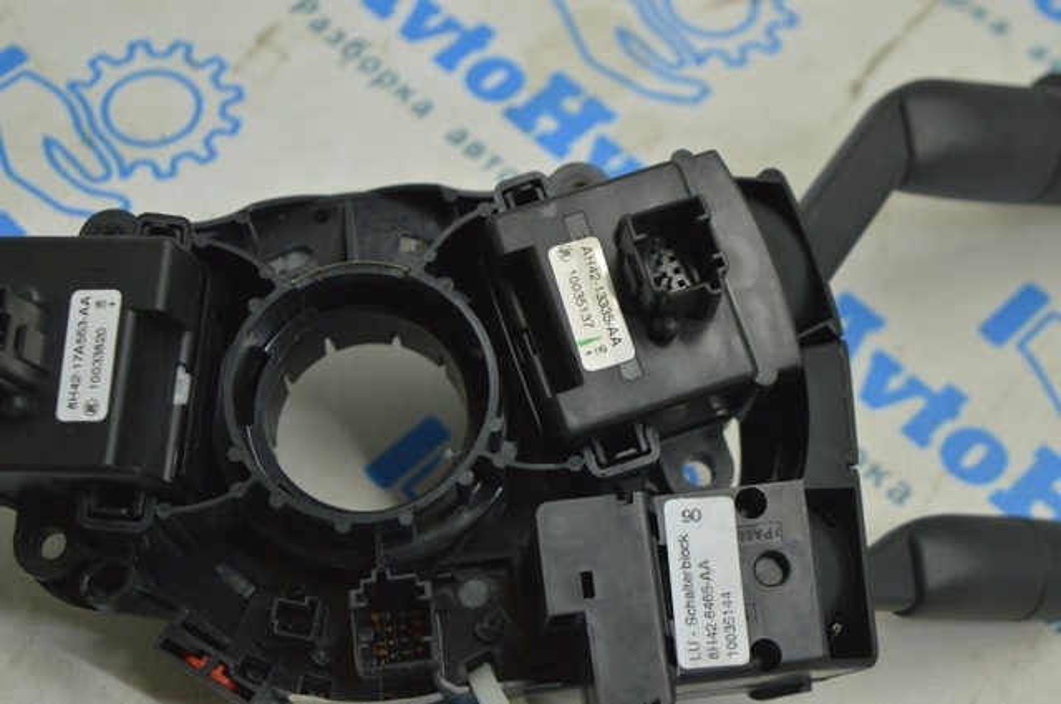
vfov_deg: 19.7
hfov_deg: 29.3
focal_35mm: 69
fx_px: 2031
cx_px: 530
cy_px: 352
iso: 400
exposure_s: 1/25
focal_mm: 46
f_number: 5.6
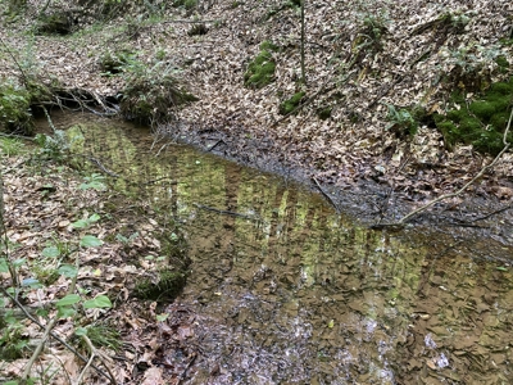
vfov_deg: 53.1
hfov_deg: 67.3
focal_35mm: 26
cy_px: 192
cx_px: 256
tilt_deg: -25.3
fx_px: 385
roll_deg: -2.1
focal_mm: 4.25
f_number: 1.8
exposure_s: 1/60
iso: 160
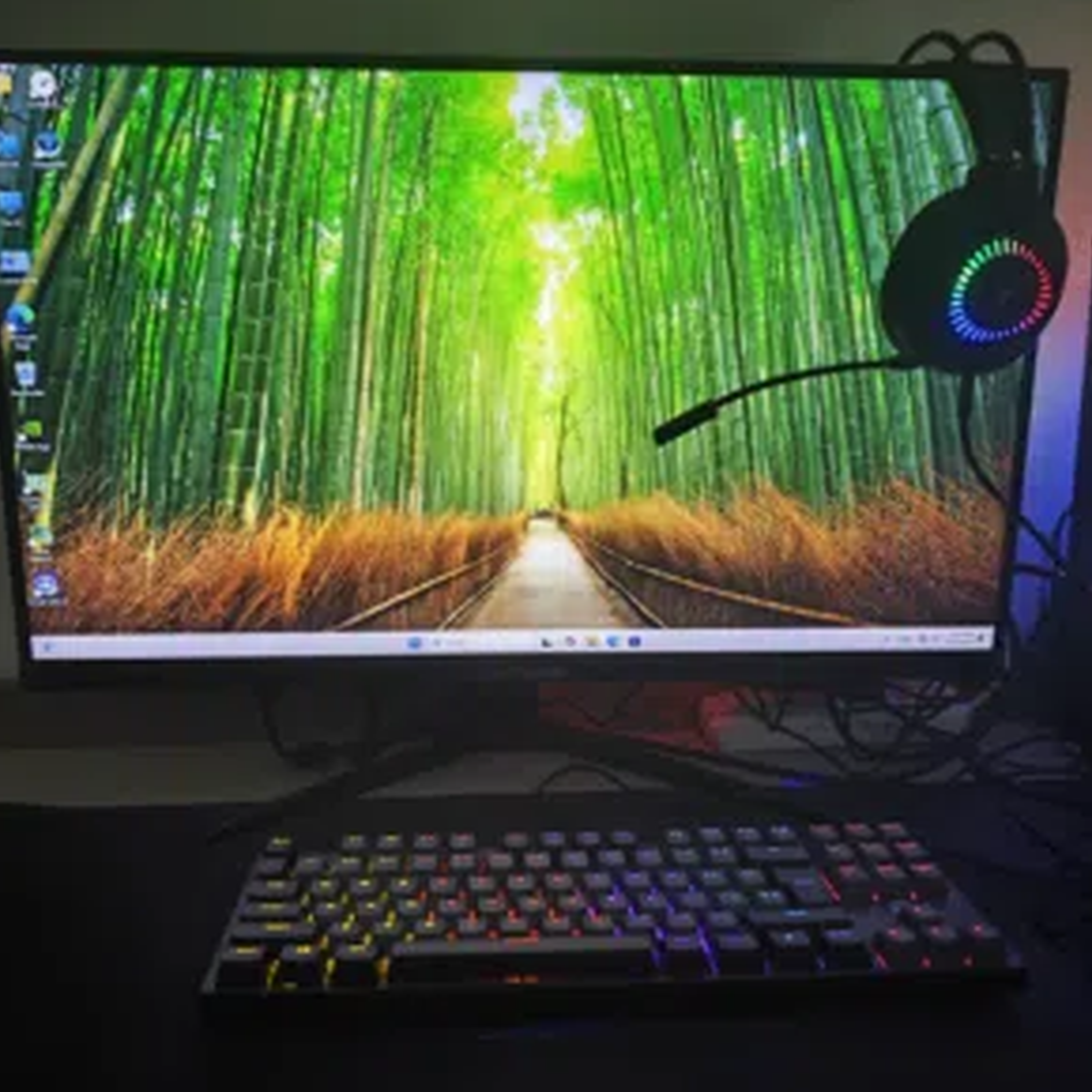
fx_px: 999
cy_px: 561
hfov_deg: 57.3
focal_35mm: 28
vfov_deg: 57.3
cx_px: 531
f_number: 1.9
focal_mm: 8.7
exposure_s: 1/50
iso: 640
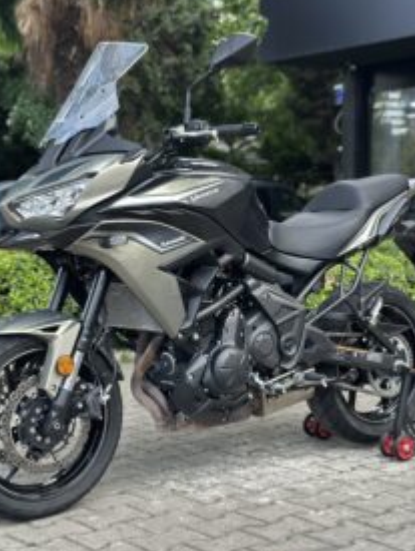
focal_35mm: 65
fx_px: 1037
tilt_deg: -4.0
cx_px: 200
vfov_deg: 29.8
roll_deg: +0.2
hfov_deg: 22.6
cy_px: 298
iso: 80
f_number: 1.78
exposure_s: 1/398
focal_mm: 6.86
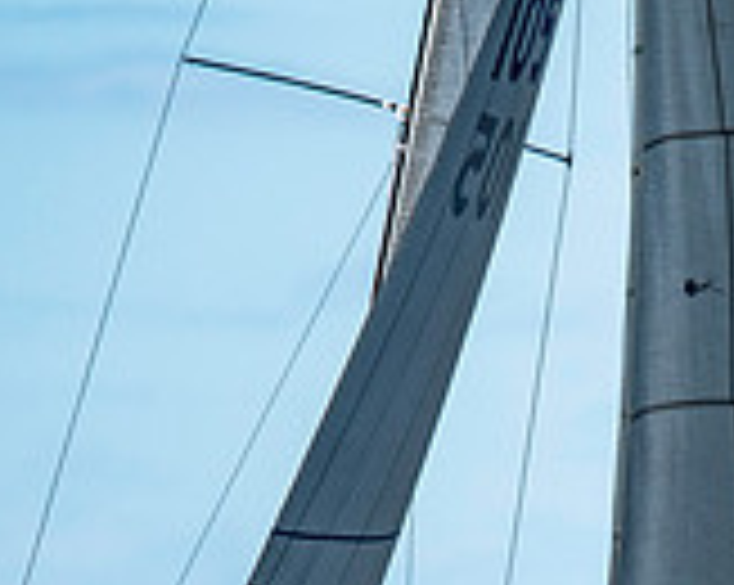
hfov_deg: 1.3
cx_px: 536
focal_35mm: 1507
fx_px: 32698
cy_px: 817
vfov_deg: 1.0
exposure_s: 1/5000
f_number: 5
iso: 500
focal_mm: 300
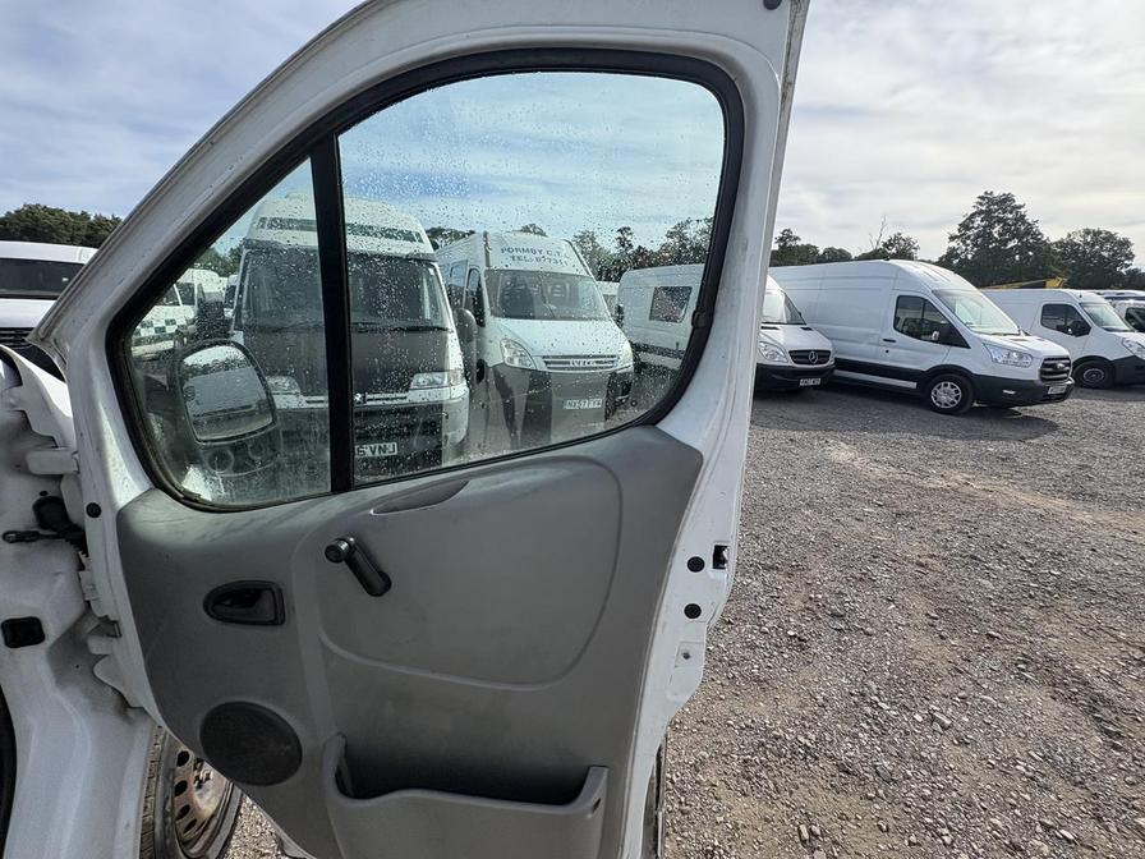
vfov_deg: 85.7
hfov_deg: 102.1
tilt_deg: -1.6
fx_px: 463
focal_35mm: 14
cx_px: 572
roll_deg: +2.1
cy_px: 430
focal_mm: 2.22
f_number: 2.2
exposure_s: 1/2028
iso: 64
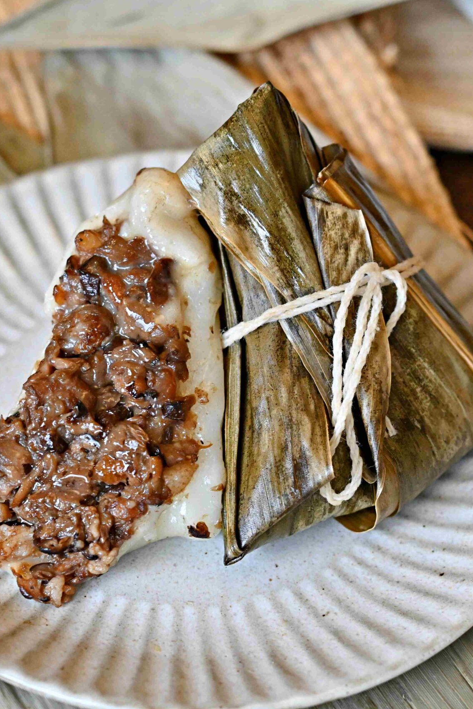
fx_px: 2226
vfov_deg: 18.1
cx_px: 297
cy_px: 354
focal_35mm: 113
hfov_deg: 12.1
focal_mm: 50
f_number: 3.2
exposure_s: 1/320
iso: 1600
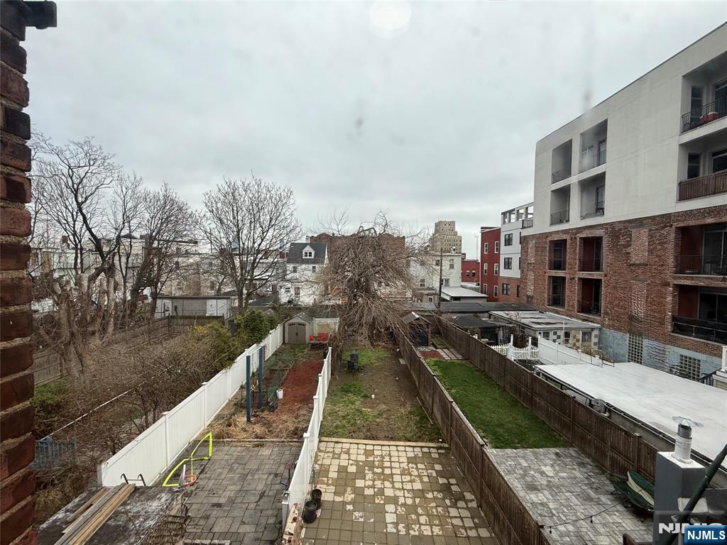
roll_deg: -0.5
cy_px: 272
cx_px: 364
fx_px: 294
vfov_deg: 85.7
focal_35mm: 14
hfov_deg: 102.1
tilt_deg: -1.4
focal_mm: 2.22
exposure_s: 1/1399
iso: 50
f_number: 2.2
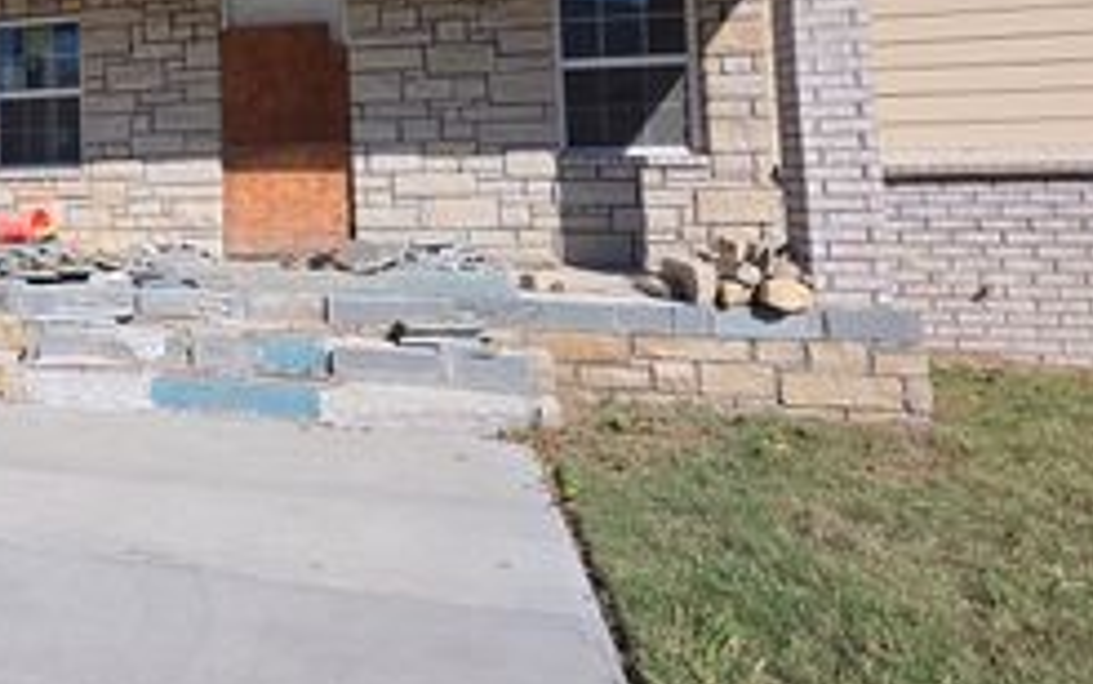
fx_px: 834
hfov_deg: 57.7
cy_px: 122
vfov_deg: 42.3
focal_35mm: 28
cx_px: 124
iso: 16
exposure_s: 1/1135
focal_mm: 2.2
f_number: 1.9
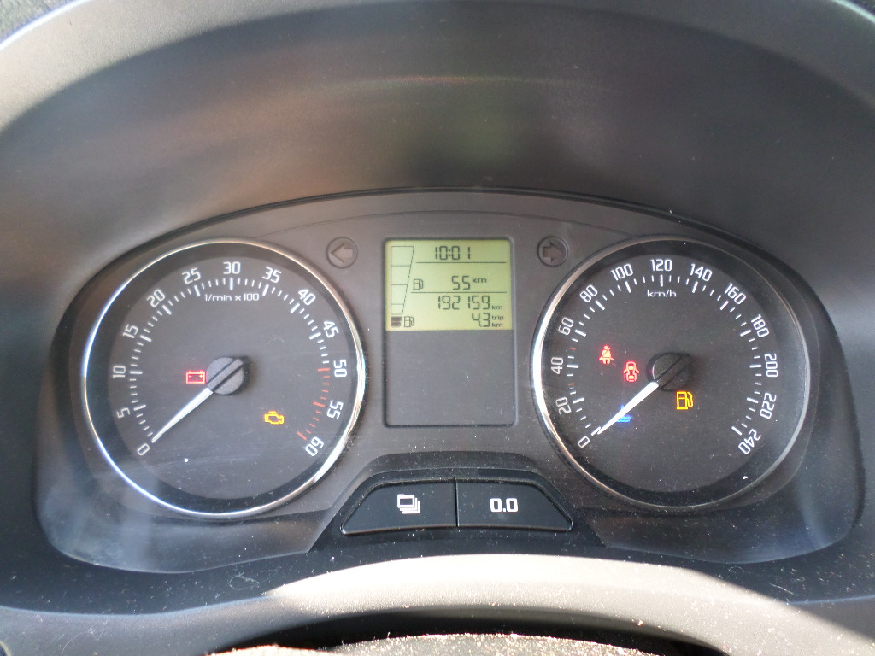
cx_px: 438
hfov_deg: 69.4
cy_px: 328
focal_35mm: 25
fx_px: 632
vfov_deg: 54.9
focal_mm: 4.5
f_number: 2.5
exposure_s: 1/30
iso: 200
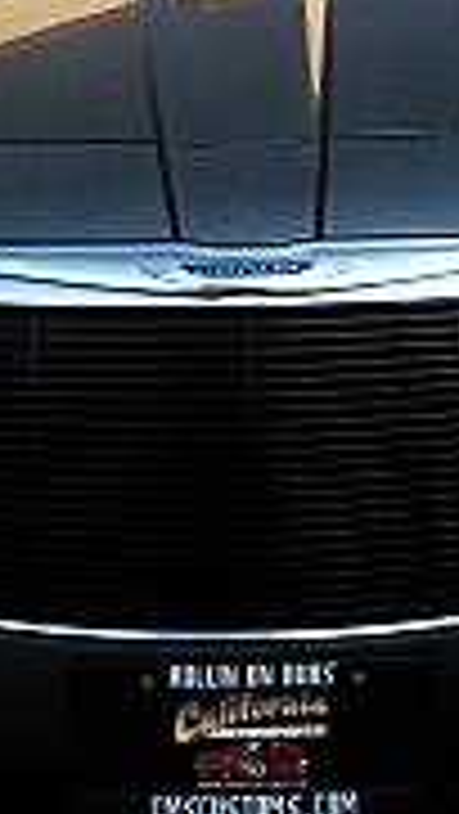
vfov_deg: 15.2
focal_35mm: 139
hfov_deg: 8.7
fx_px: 3003
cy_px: 27
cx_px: 266
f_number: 2.8
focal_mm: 6.3
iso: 50
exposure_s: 1/200
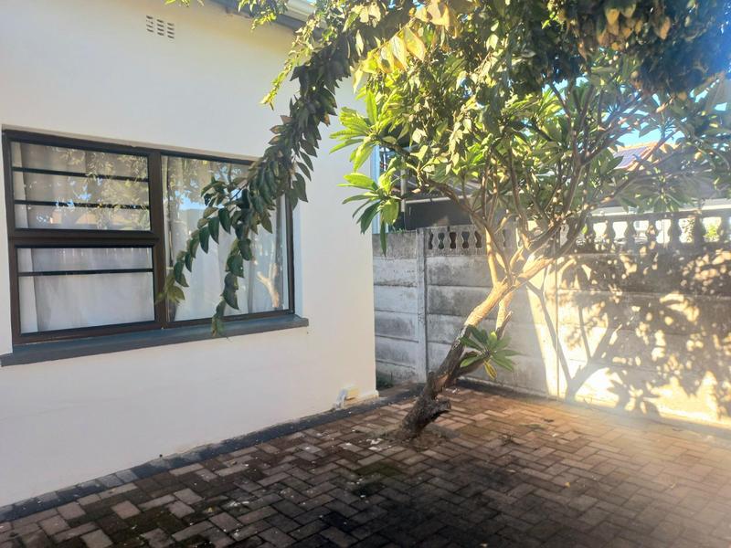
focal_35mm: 25
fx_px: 528
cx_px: 366
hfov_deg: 69.4
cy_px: 274
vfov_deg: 54.9
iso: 25
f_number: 1.8
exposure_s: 1/100
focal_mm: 4.6
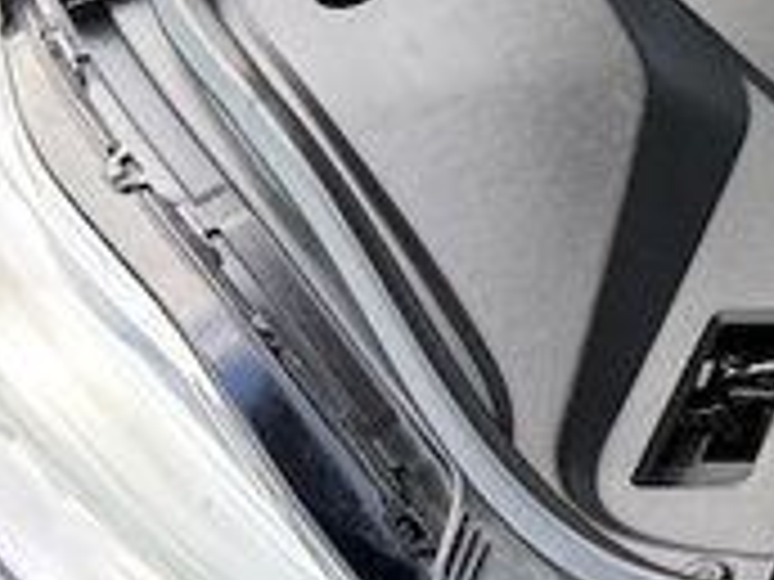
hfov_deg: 11.1
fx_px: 3197
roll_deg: -0.5
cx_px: 1971
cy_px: 346
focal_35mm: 143
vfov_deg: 10.4
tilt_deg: -36.5
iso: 80
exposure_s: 1/203
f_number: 1.78
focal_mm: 6.76
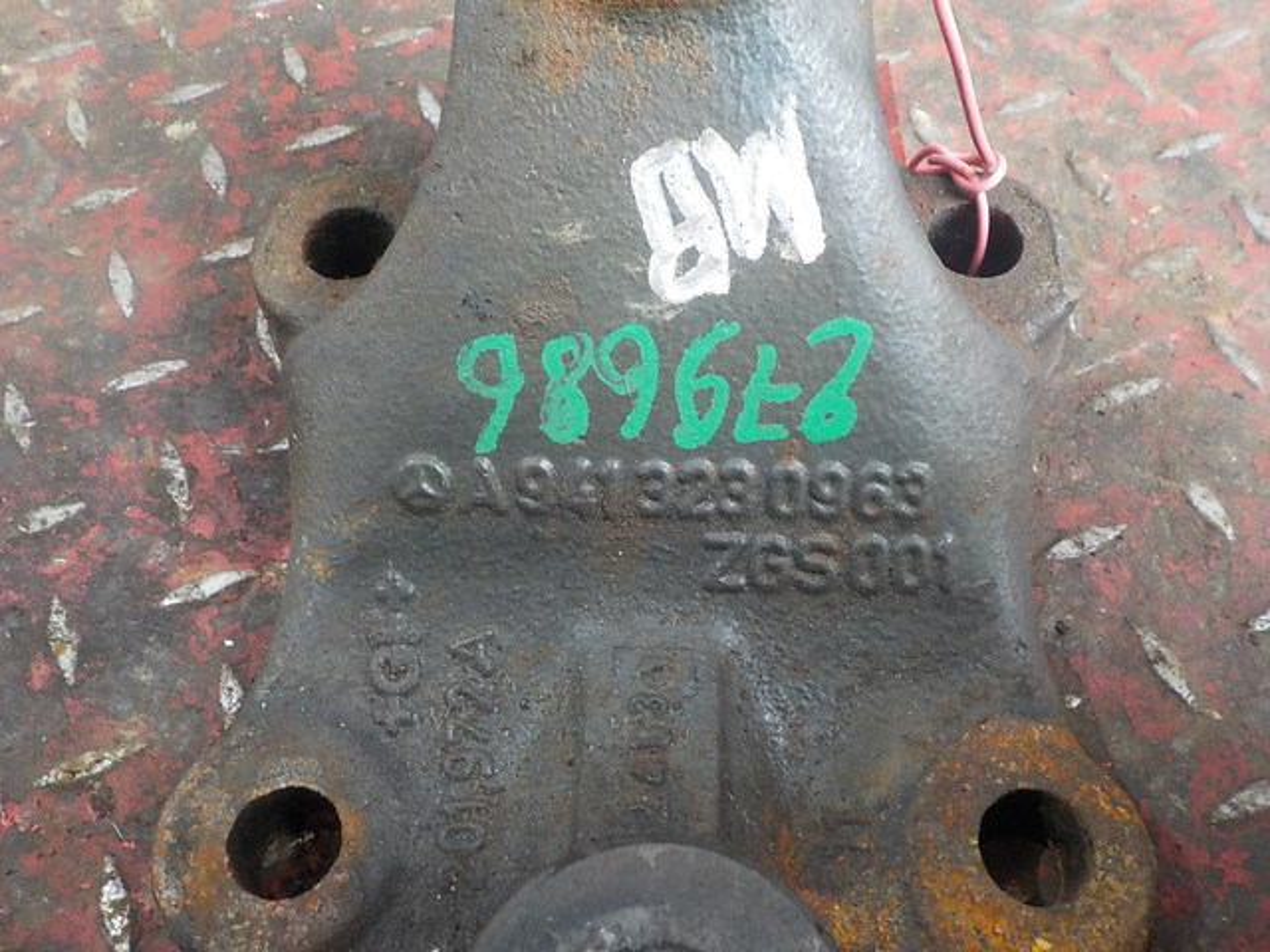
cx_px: 635
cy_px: 476
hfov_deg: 60.0
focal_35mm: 30
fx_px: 1101
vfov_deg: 46.8
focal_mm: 4.1
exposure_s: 1/30
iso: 320
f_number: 3.3
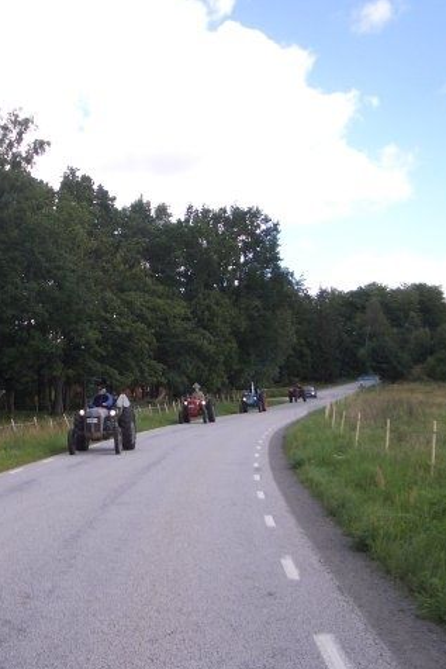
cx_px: 152
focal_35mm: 49
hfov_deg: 27.4
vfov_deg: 40.3
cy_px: 337
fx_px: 910
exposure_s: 1/500
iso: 50
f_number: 2.6
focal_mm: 5.8
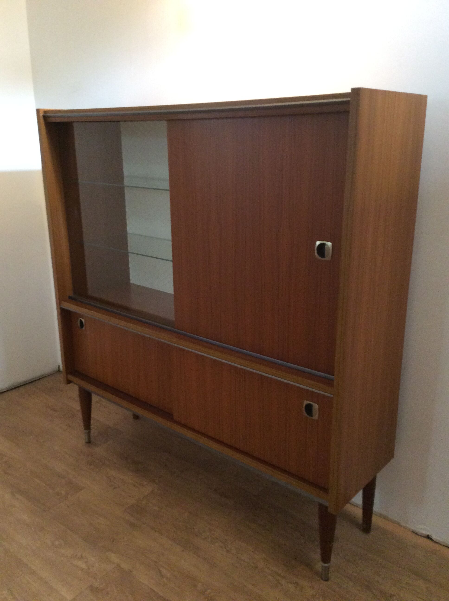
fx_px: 555
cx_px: 224
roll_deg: +0.1
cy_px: 300
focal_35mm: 32
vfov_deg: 56.9
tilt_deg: -16.9
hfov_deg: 44.1
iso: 250
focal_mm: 3.3
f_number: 2.4
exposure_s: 1/25
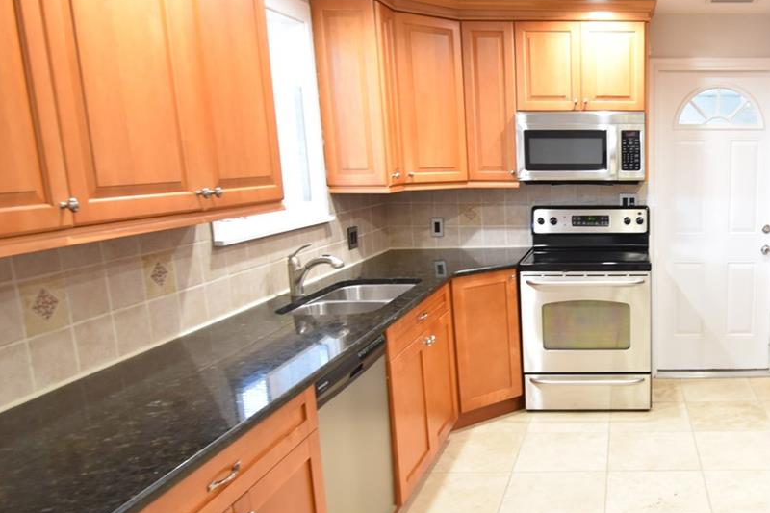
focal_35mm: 30
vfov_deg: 43.5
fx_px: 641
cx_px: 643
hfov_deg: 56.3
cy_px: 283
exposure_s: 1/20
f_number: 3.5
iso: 800
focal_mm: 10
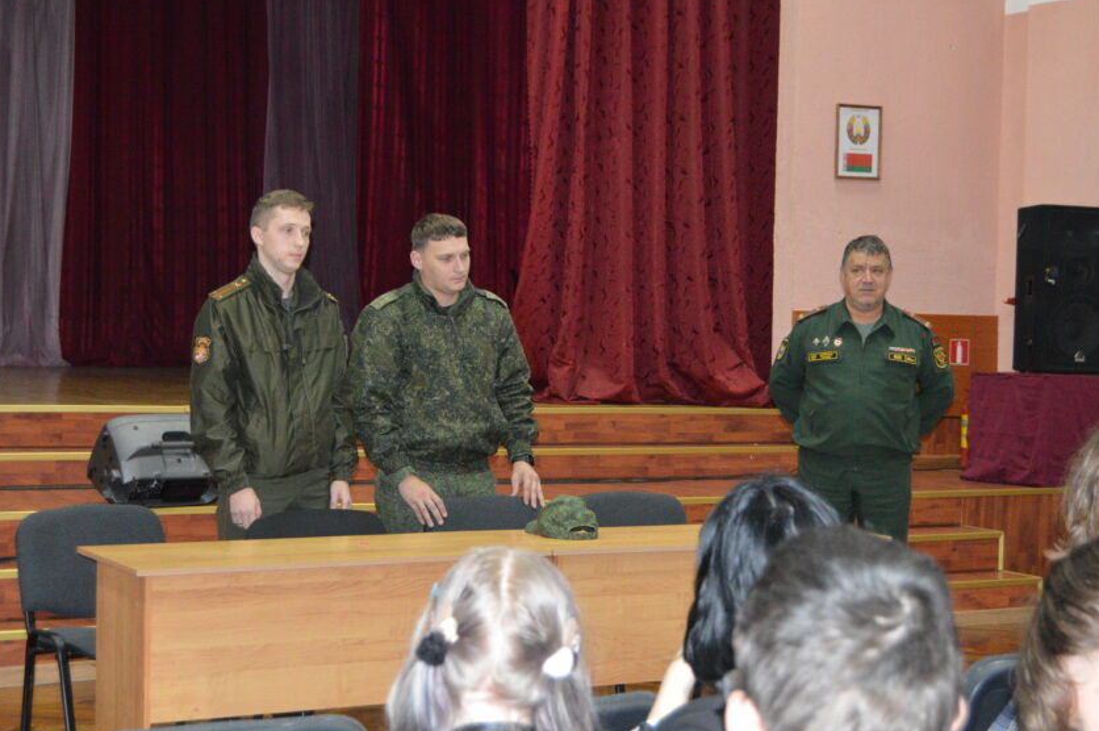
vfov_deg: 21.2
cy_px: 357
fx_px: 1952
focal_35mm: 64
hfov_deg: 31.4
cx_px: 535
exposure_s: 1/60
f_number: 5
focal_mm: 40
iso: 3200
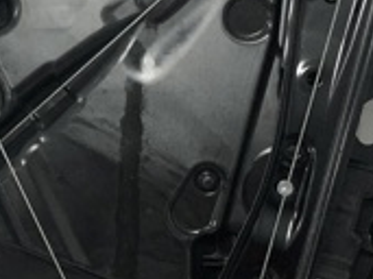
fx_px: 1131
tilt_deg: -26.8
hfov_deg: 18.5
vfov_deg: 14.1
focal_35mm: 105
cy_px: 133
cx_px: 55
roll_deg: +4.9
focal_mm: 4
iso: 40
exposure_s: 1/33
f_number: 1.8
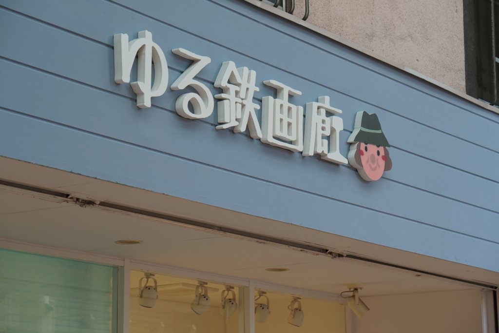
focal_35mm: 105
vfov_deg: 13.0
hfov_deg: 19.5
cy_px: 166
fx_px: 1456
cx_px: 250
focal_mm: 70
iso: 500
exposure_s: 1/125
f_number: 5.6
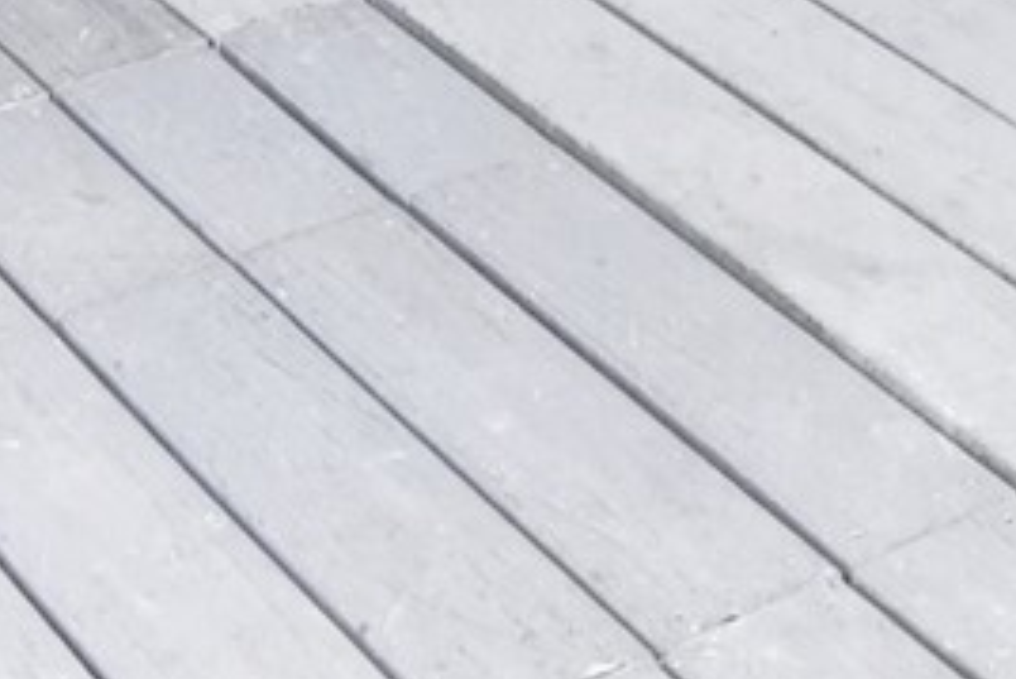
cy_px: -1459
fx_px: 3219
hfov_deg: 17.8
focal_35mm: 114
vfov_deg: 9.2
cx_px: 263
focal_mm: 12
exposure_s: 1/2
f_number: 11
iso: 500
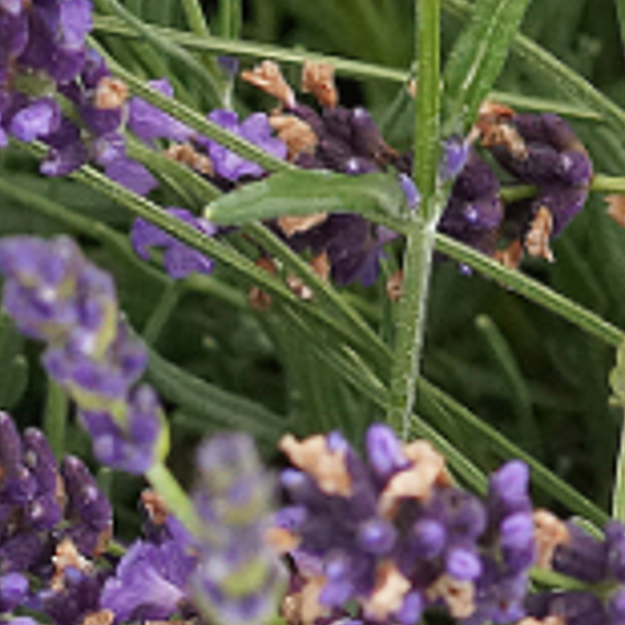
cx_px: -298
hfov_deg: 1.8
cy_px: 794
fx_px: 20223
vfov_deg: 1.8
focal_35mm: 990
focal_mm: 100
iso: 800
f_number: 6.3
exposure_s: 1/160
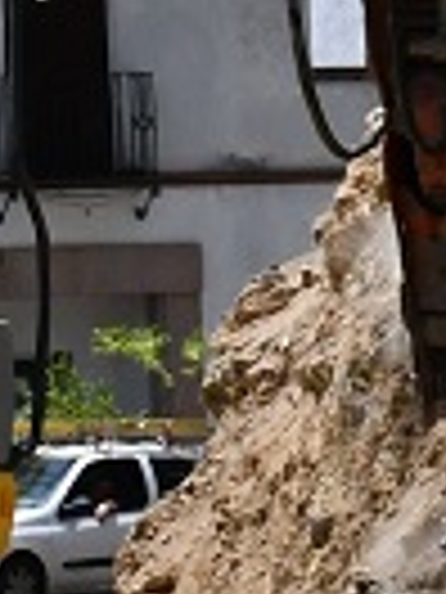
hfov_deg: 5.0
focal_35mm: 297
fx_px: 5102
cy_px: 279
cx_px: 518
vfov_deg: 6.7
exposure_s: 1/800
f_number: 14
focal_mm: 23
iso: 800
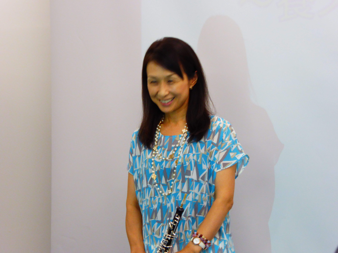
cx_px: 169
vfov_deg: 9.3
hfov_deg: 12.3
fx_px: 1562
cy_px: 126
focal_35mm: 160
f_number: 5.5
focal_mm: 28.7
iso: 400
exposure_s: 1/25
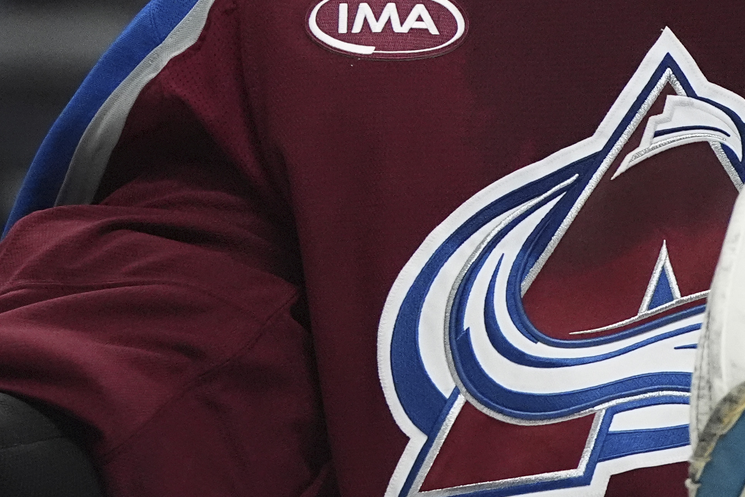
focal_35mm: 896
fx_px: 18542
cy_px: -165
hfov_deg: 2.3
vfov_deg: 1.5
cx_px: 559
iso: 6400
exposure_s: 1/1250
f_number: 5.6
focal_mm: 290
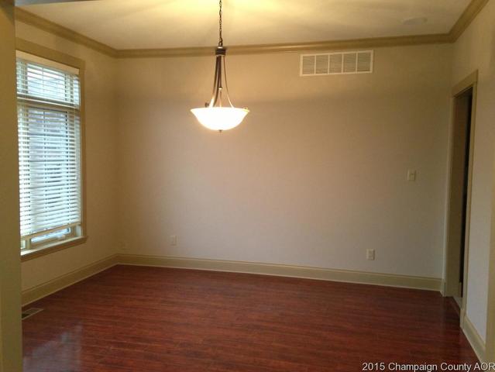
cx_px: 248
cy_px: 186
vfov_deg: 43.0
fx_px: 472
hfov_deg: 55.3
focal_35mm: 33
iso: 250
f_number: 2.4
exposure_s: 1/20
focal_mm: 4.13
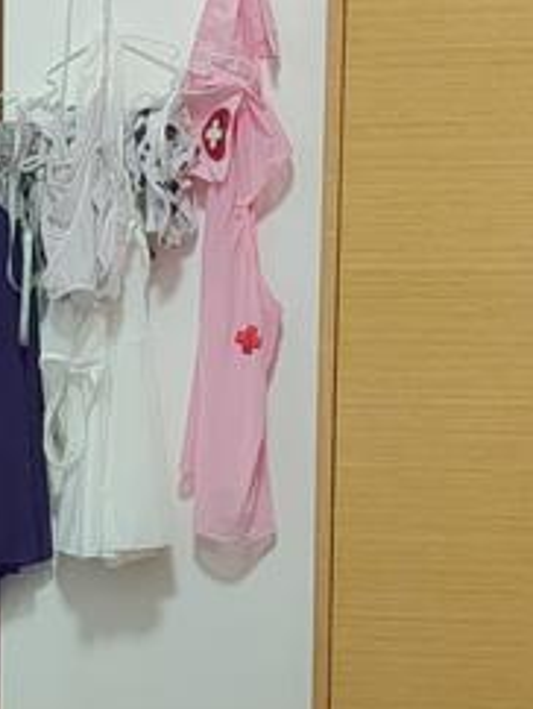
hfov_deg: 12.8
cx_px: 82
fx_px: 2357
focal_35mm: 115
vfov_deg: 17.1
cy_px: 463
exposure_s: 1/80
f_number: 1.75
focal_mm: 5.25
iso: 3925
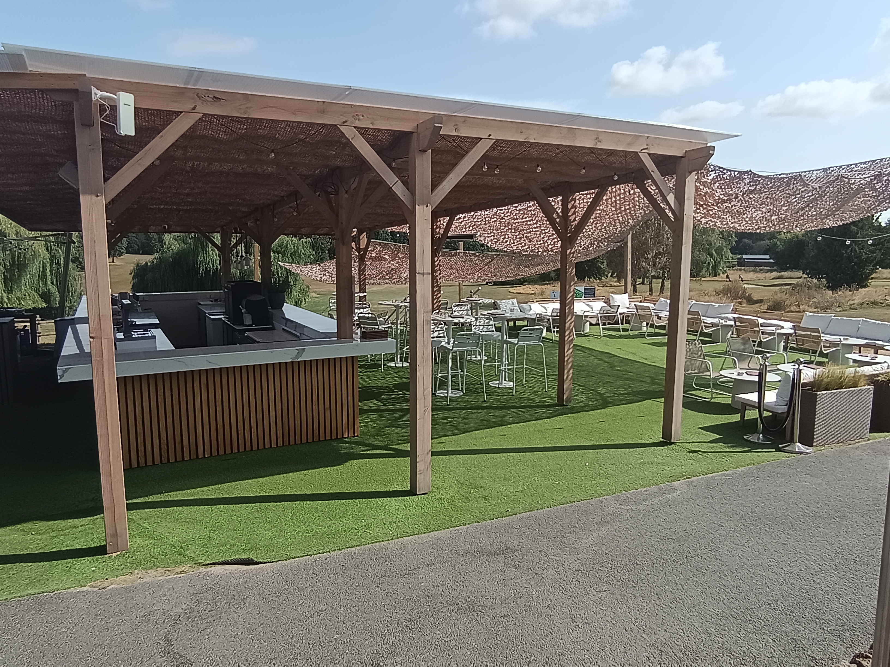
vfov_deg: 56.8
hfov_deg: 71.6
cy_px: 334
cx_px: 445
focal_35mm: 24
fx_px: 617
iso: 60
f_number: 2.2
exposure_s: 1/1269
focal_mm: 1.65
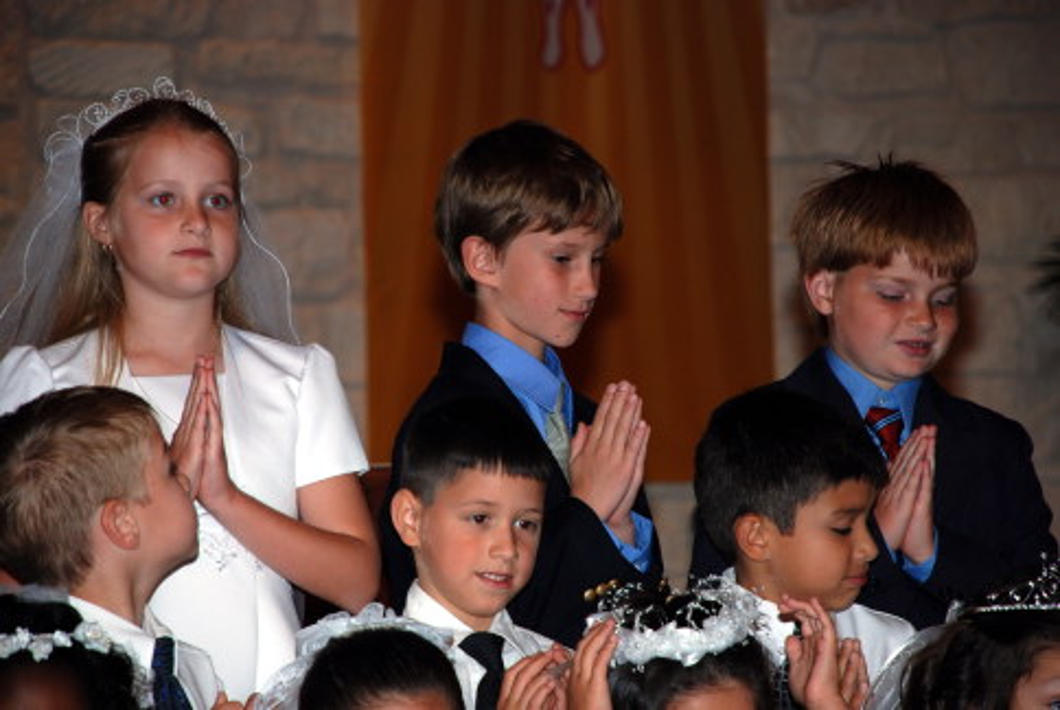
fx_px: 5970
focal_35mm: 202
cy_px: 355
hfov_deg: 10.1
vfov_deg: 6.8
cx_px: 530
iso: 200
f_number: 5.6
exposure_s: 1/60
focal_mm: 135
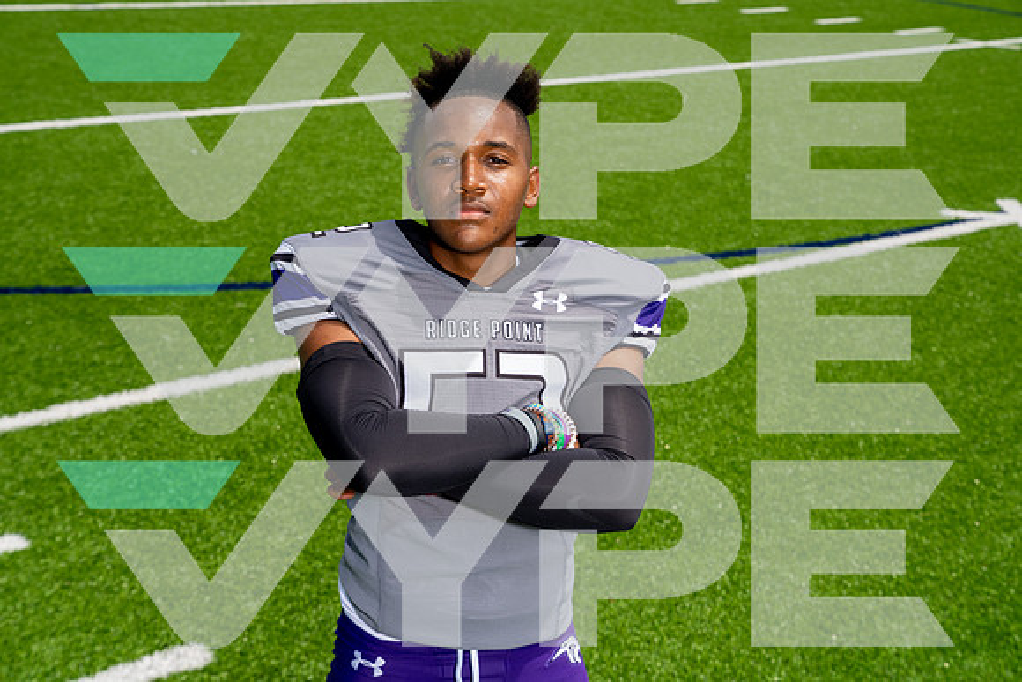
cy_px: 341
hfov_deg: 28.8
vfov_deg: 19.5
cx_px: 511
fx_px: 1988
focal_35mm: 70
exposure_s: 1/250
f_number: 8
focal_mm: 70
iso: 100
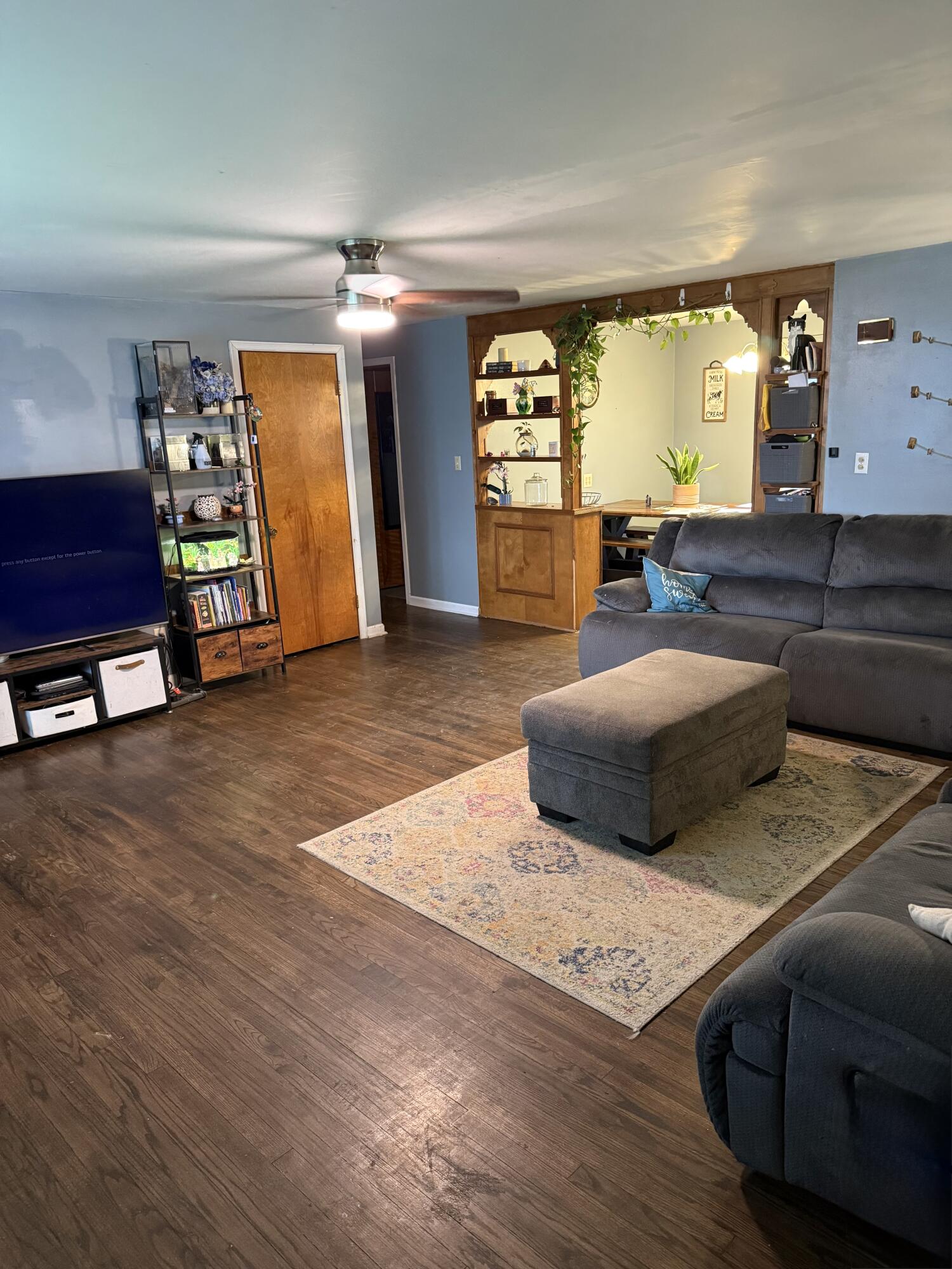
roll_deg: +2.0
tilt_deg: -13.3
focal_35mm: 24
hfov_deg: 56.8
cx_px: 476
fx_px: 880
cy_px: 634
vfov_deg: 71.6
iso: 640
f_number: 1.78
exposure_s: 1/40
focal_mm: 6.76
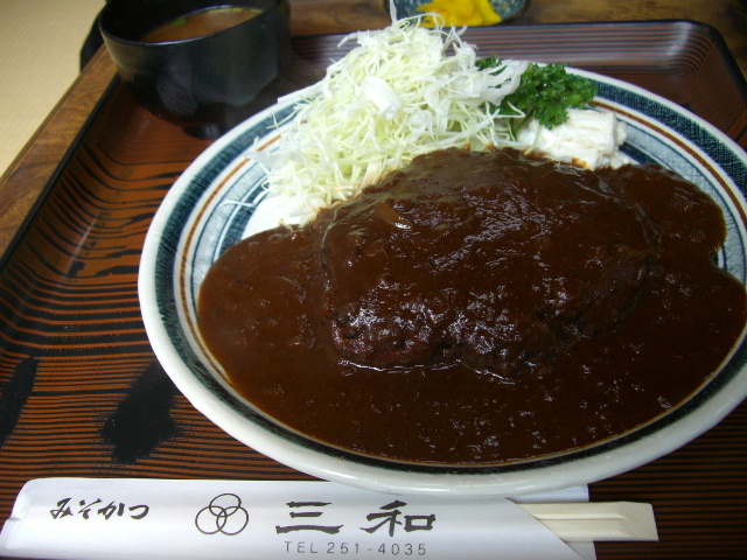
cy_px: 280
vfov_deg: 37.7
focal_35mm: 38
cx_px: 374
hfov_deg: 49.0
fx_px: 820
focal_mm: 7.9
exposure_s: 1/80
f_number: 2.8
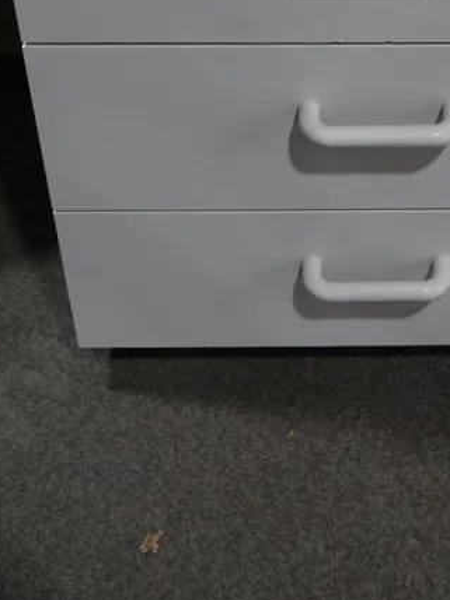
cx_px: 395
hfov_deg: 21.5
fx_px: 1161
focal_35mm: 67
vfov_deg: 26.2
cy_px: -98
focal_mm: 14
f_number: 3.5
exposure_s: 1/100
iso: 200
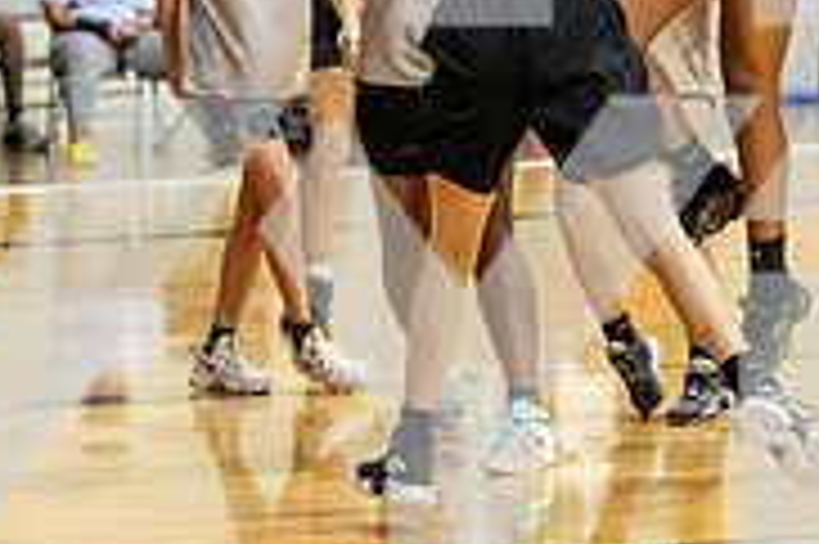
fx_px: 5364
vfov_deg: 5.8
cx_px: 666
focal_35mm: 236
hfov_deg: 8.7
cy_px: -209
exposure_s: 1/800
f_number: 2.8
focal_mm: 74
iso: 2500
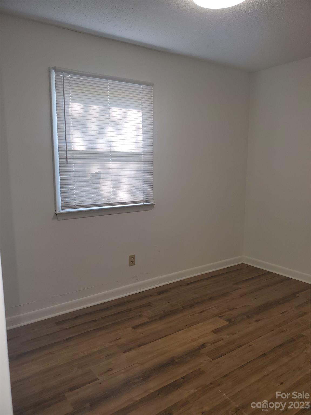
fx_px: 311
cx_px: 156
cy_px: 208
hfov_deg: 53.1
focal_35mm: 26
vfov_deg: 67.3
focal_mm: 4.3
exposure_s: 1/60
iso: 50
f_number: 2.4
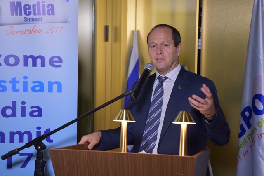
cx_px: 132
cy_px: 88
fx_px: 513
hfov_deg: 28.8
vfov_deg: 19.5
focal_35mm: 70
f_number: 2.8
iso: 2200
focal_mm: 70
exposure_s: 1/60
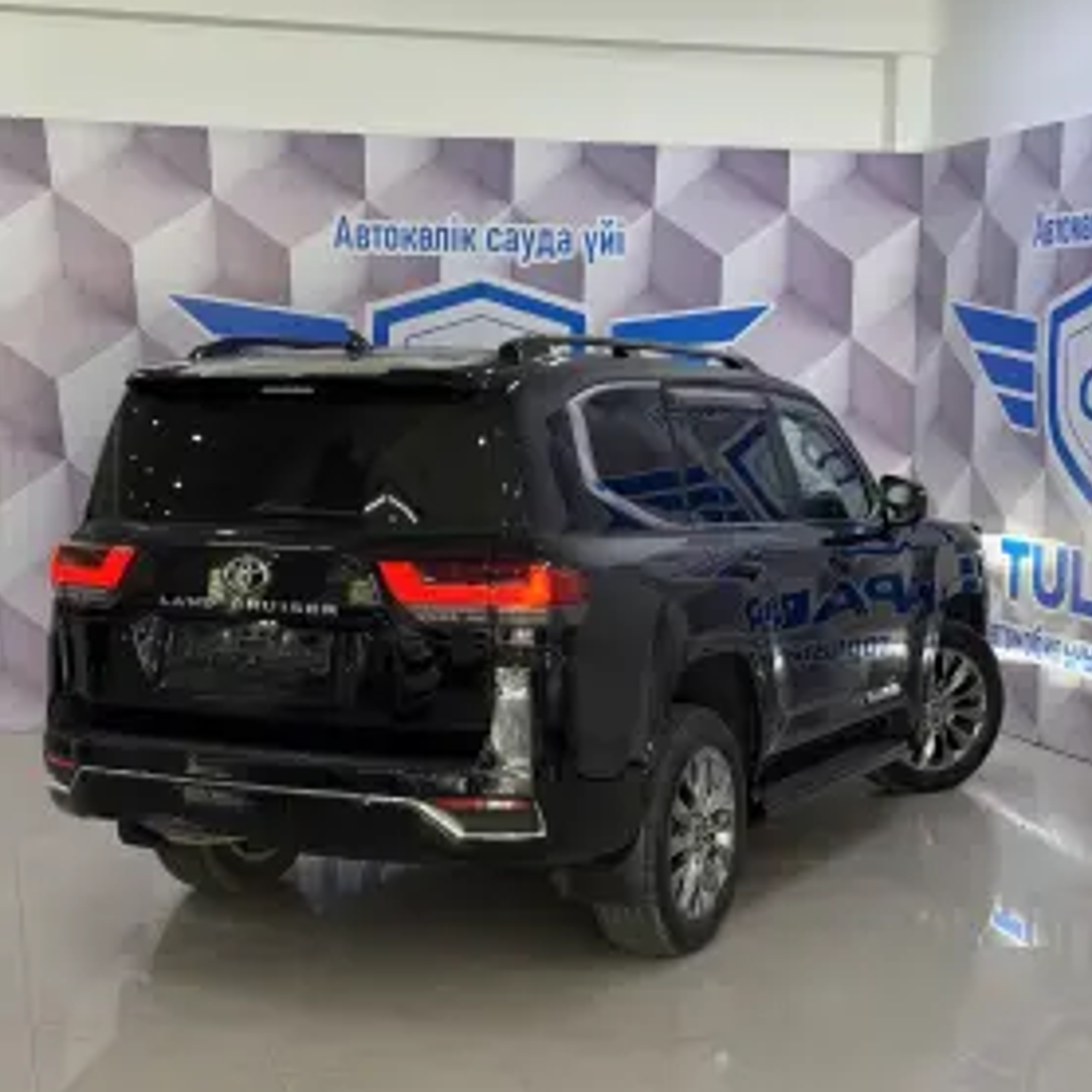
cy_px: 603
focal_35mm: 57
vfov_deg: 30.0
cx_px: 546
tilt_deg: -6.7
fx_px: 2034
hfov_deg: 30.0
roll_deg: -0.4
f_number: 1.8
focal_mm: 6.8
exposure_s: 1/50
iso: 50
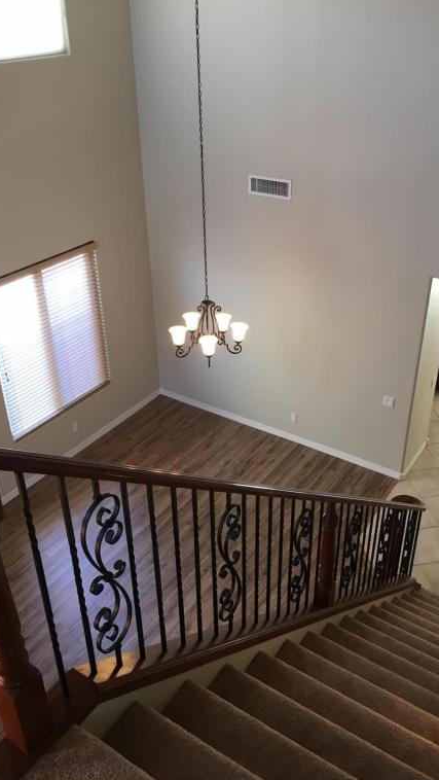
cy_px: 393
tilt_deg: -32.3
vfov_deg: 61.0
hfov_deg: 36.7
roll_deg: +1.6
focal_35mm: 32
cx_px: 233
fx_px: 661
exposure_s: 1/30
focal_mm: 4.15
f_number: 2.2
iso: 64
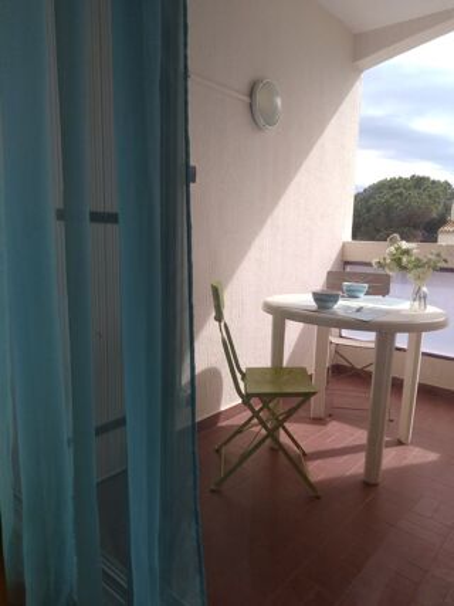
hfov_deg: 53.0
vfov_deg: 67.3
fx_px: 455
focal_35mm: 26
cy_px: 303
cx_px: 227
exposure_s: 1/553
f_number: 2.2
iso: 100
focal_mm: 3.46
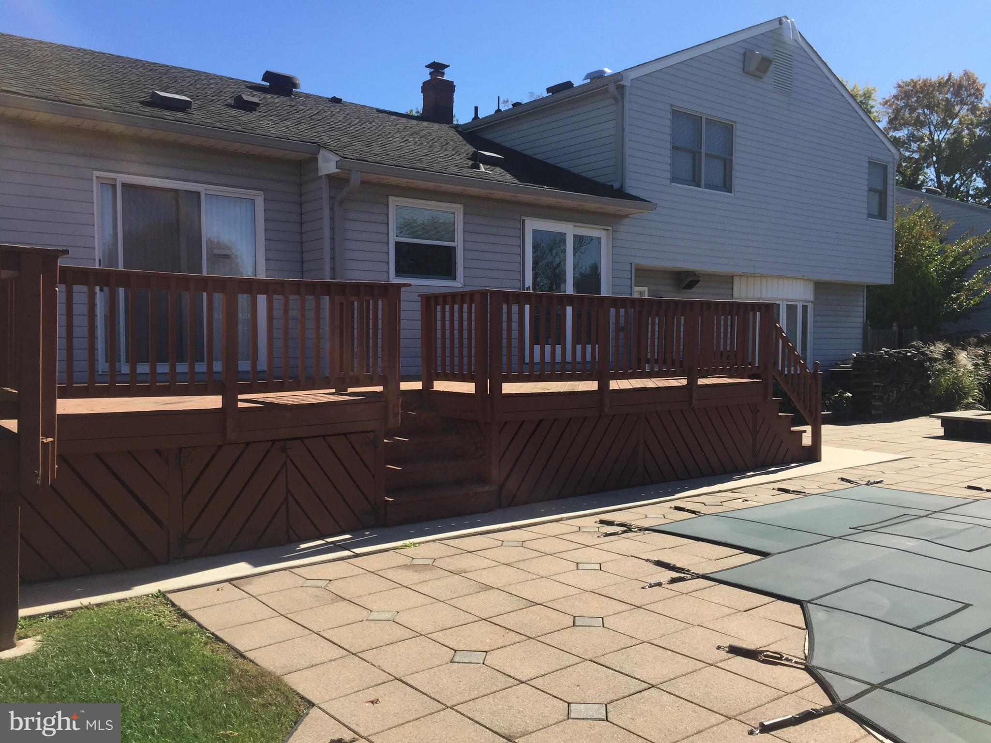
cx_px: 496
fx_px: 830
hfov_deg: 61.7
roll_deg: -1.1
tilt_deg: -1.7
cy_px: 372
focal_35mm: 29
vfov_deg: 48.2
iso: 32
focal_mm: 4.15
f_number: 2.2
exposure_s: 1/1582
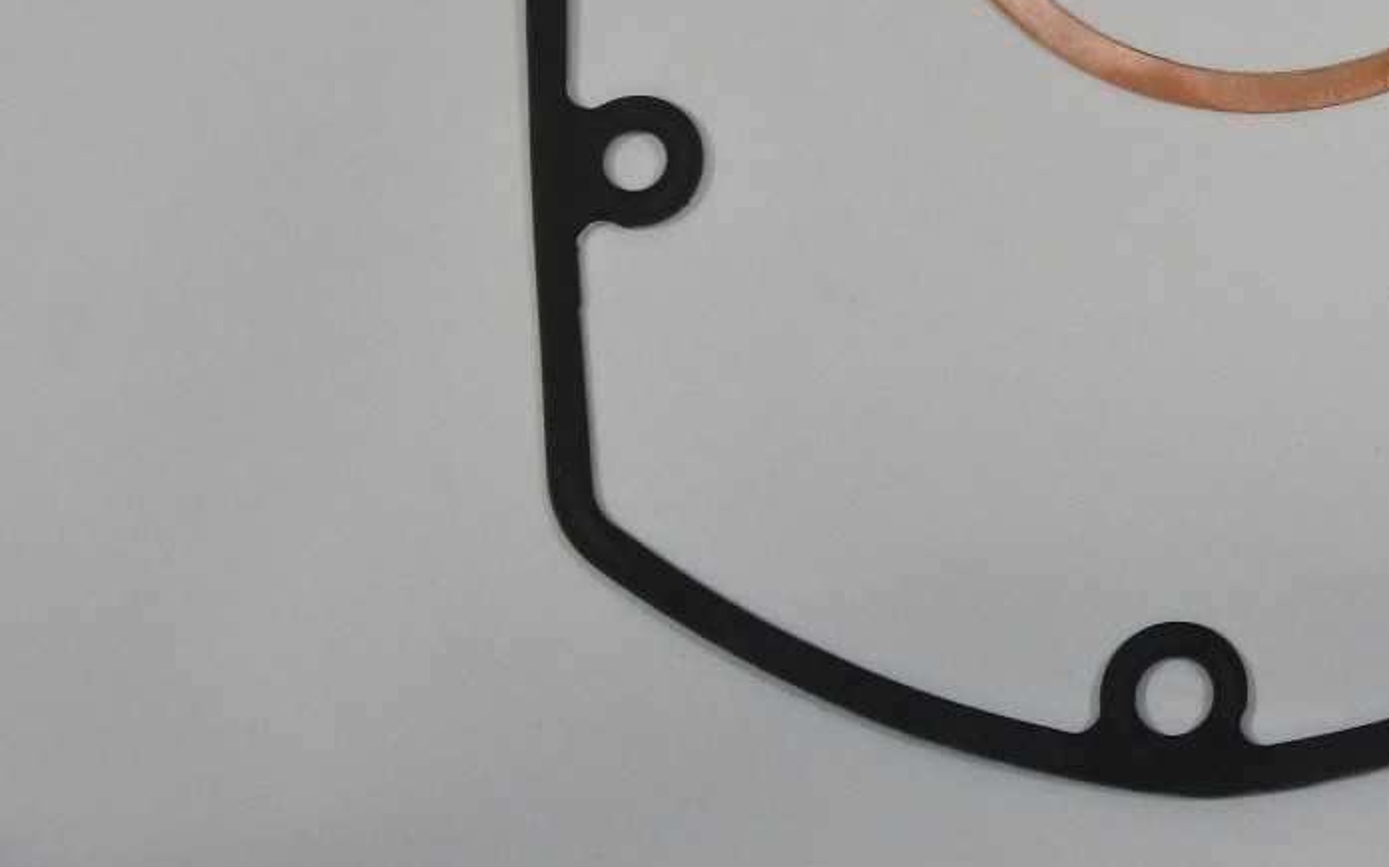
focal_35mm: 150
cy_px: -639
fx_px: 5676
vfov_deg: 8.4
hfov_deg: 13.2
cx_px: 2032
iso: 560
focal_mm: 16.8
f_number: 4.5
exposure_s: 1/125
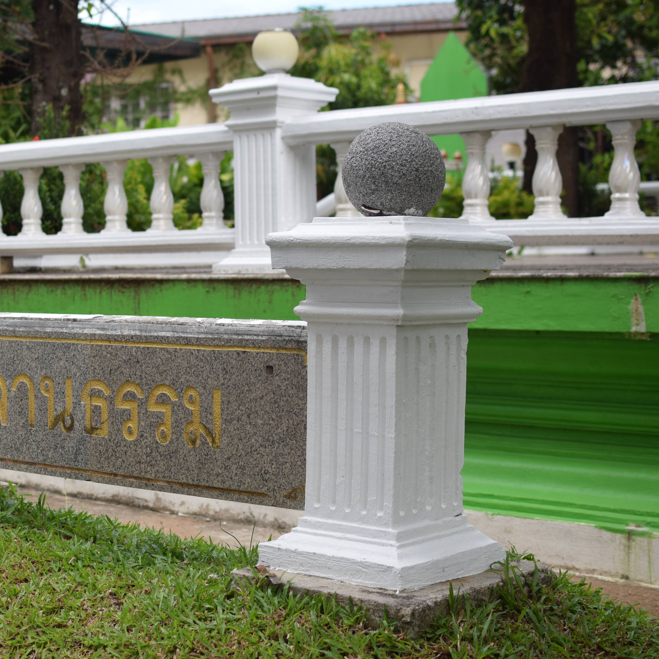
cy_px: 332
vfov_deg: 25.5
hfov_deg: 25.3
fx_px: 1457
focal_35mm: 68
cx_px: 209
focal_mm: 35
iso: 360
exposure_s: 1/4000
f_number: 2.2
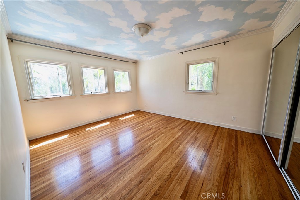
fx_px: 100
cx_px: 150
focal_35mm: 12
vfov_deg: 90.0
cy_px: 100
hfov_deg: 112.6
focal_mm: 12
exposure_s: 1/1000
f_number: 2.8
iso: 640
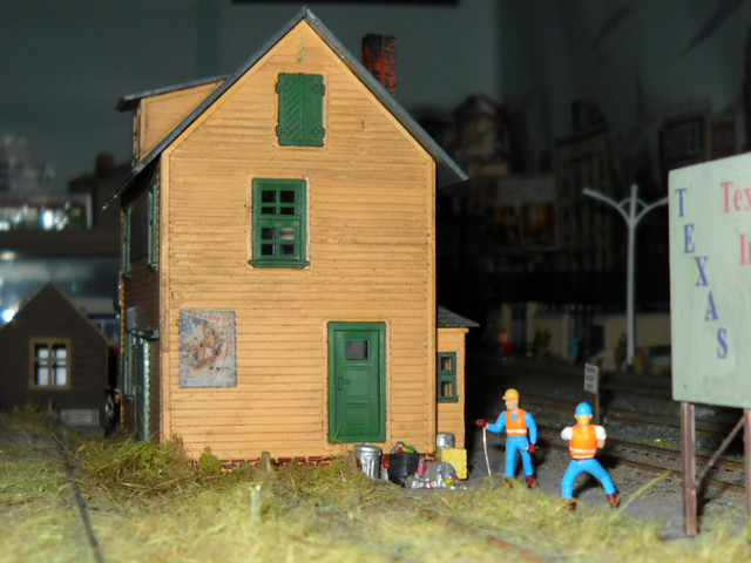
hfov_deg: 45.8
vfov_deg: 35.1
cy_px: 282
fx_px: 890
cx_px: 376
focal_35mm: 41
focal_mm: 6.72
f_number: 3.1
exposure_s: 1/30
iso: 64
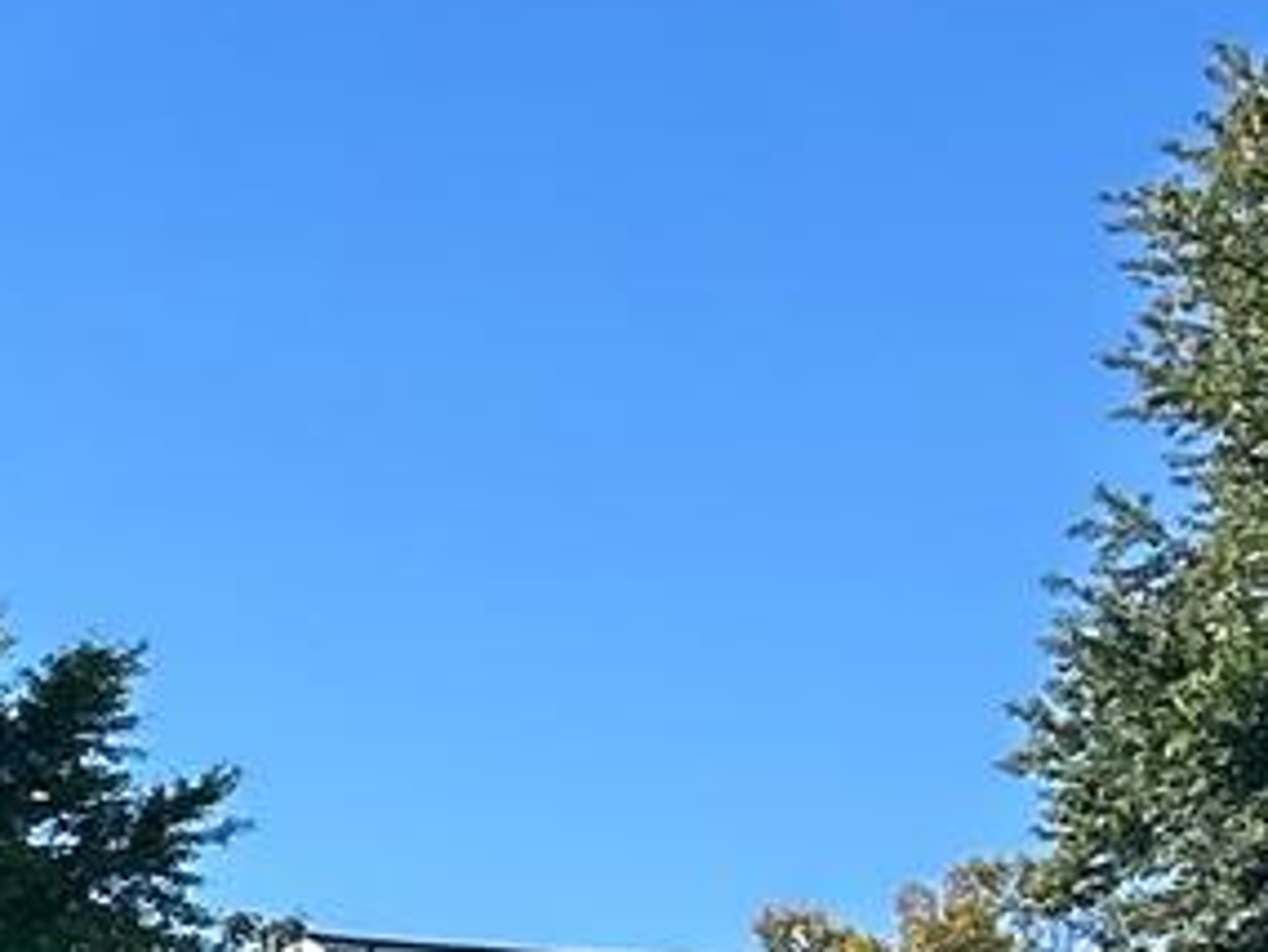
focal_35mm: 187
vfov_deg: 7.6
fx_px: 6853
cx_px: -2861
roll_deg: -1.3
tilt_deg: -2.2
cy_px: 1860
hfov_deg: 8.4
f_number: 1.5
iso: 50
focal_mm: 5.7
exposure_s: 1/2994
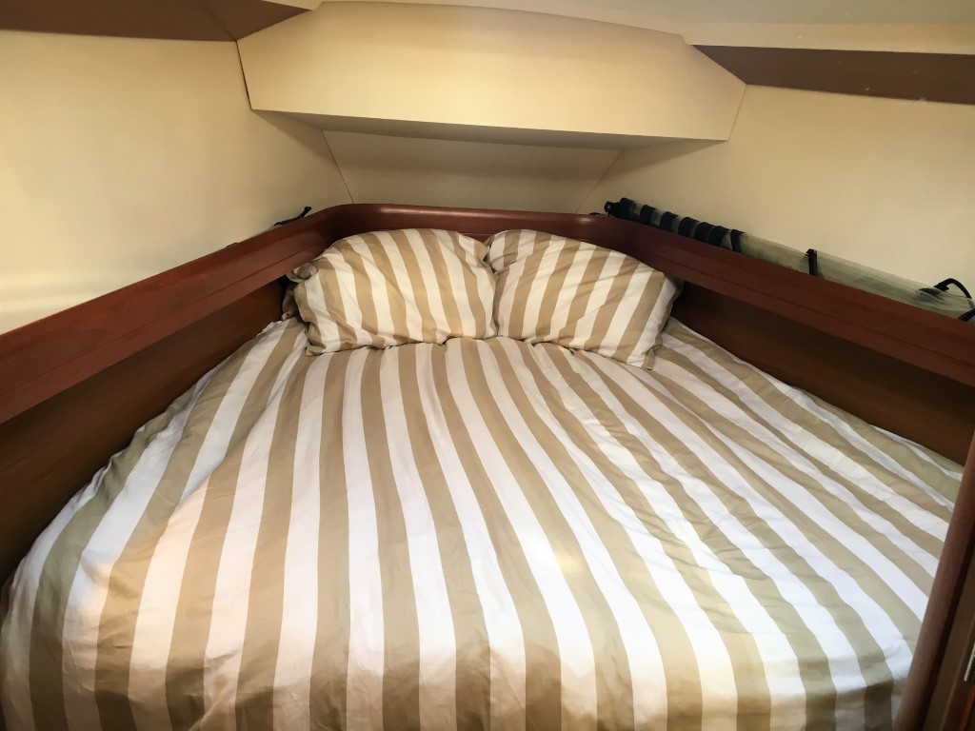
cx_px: 488
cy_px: 366
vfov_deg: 48.2
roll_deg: -4.2
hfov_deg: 61.7
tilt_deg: -17.5
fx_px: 817
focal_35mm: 29
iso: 64
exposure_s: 1/33
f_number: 2.2
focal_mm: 4.15
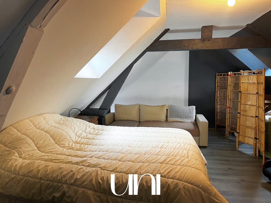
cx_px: 136
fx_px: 204
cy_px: 102
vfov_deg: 53.1
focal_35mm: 26
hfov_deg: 67.3
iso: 64
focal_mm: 5.1
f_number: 1.6
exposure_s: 1/50
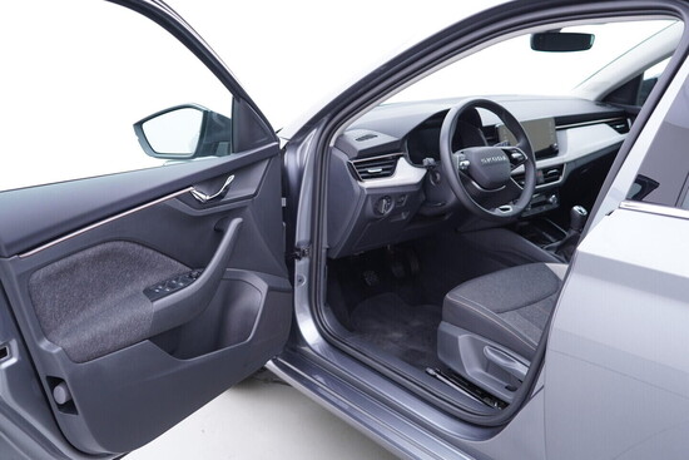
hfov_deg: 53.1
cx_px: 344
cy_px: 230
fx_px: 689
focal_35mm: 36
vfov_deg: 36.9
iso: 250
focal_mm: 24
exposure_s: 1/40
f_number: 2.8
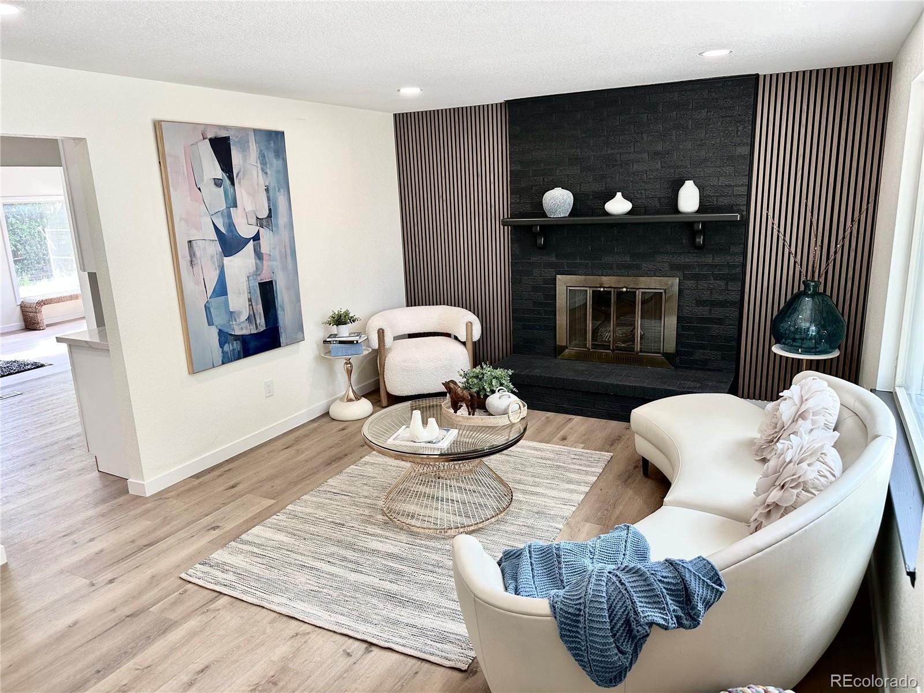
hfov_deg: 71.6
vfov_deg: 56.8
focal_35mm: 24
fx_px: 641
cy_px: 346
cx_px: 462
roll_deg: +2.0
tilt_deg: -13.1
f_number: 1.78
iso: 125
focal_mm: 6.86
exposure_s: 1/121
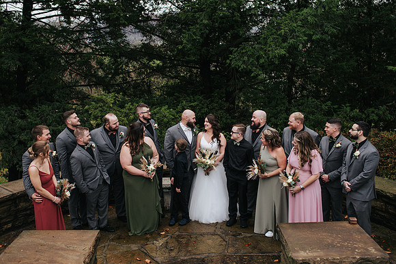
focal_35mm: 39
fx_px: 434
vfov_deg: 33.7
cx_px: 189
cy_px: 117
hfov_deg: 49.0
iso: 800
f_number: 3.2
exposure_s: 1/400
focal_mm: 35
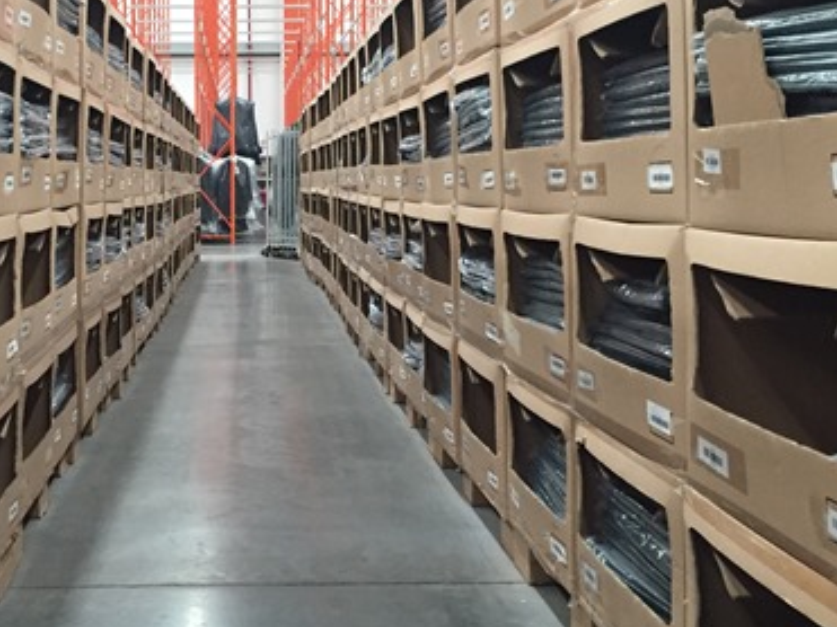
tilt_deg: -2.5
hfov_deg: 37.5
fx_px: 1209
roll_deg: -0.1
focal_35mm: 50
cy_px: 244
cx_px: 244
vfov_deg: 29.0
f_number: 2.2
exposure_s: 1/33
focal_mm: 4.15
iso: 320
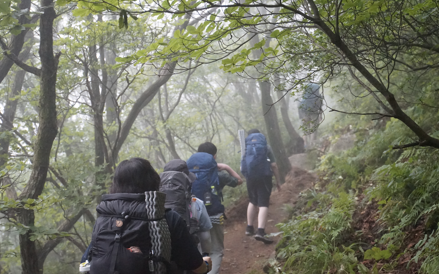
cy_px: 160
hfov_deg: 35.7
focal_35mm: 57
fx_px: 682
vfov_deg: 22.7
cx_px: 222
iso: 12800
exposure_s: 1/1250
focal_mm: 50
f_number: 4
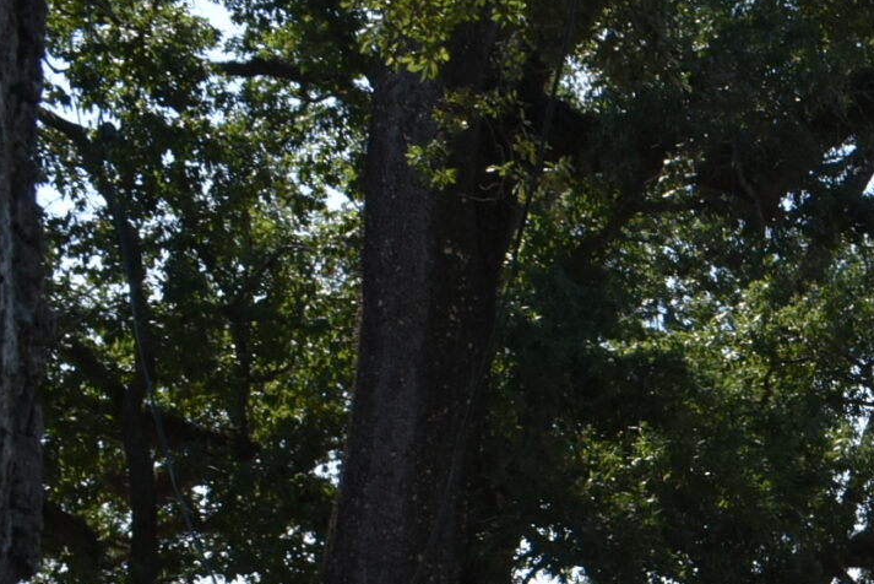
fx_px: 2356
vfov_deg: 13.8
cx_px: 1231
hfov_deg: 19.0
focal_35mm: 97
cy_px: 680
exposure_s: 1/320
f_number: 9
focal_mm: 18
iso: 200
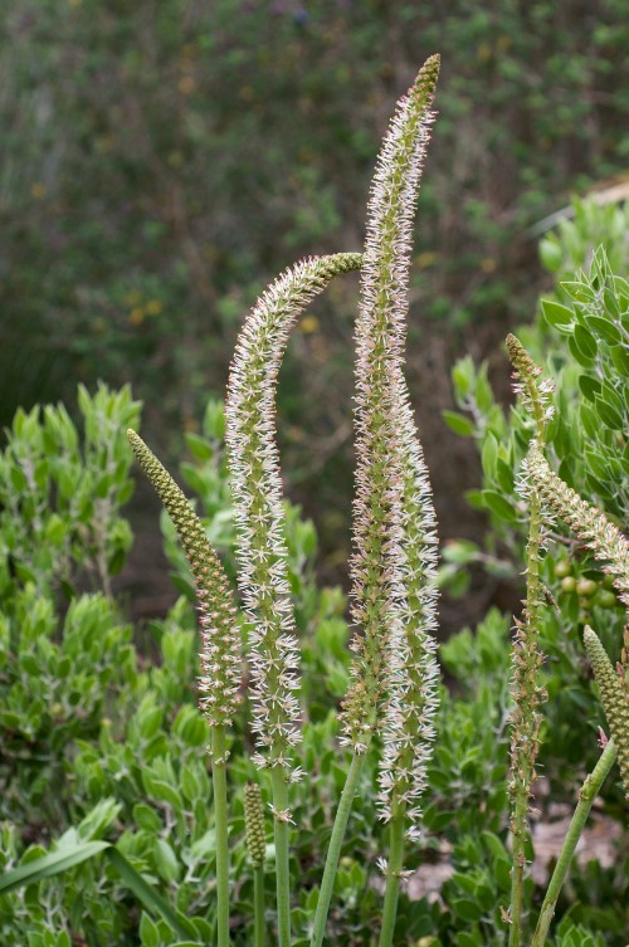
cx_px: 314
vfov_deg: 22.6
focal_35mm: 90
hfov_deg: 15.1
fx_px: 2365
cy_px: 474
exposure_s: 1/400
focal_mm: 60
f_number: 5.6
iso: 400
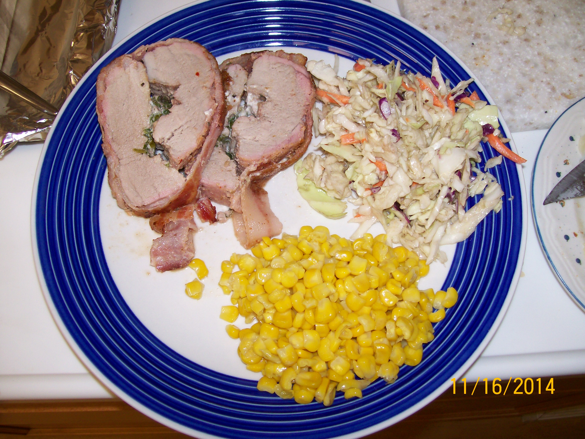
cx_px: 292
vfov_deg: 39.7
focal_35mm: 36
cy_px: 220
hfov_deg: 51.4
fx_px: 608
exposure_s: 1/64
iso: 80
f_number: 2.7
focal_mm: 6
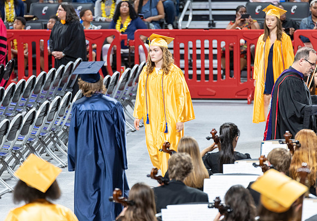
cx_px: 161
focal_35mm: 247
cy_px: 94
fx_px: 2203
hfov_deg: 8.2
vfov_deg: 5.7
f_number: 3.5
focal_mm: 200
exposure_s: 1/100
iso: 1000
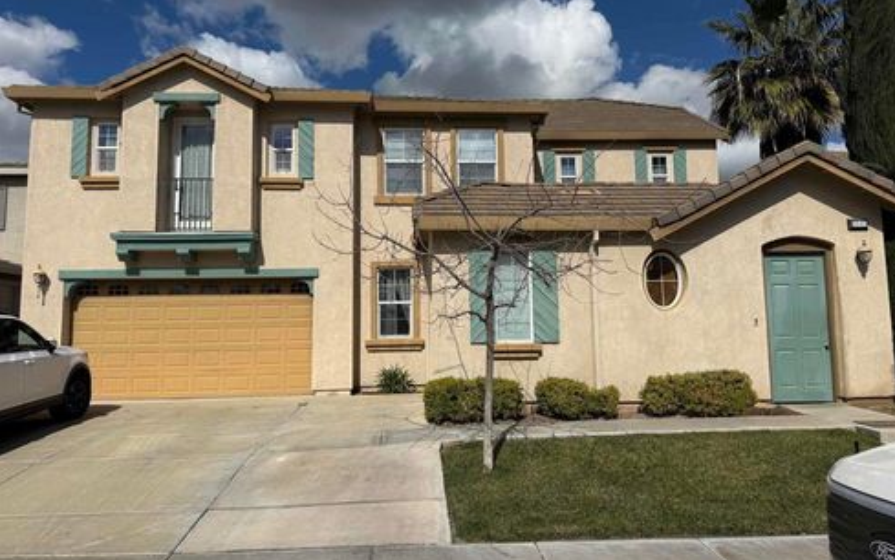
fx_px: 634
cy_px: 253
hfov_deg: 70.4
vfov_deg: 47.6
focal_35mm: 26
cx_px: 456
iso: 80
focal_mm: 6.76
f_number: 1.78
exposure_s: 1/14286
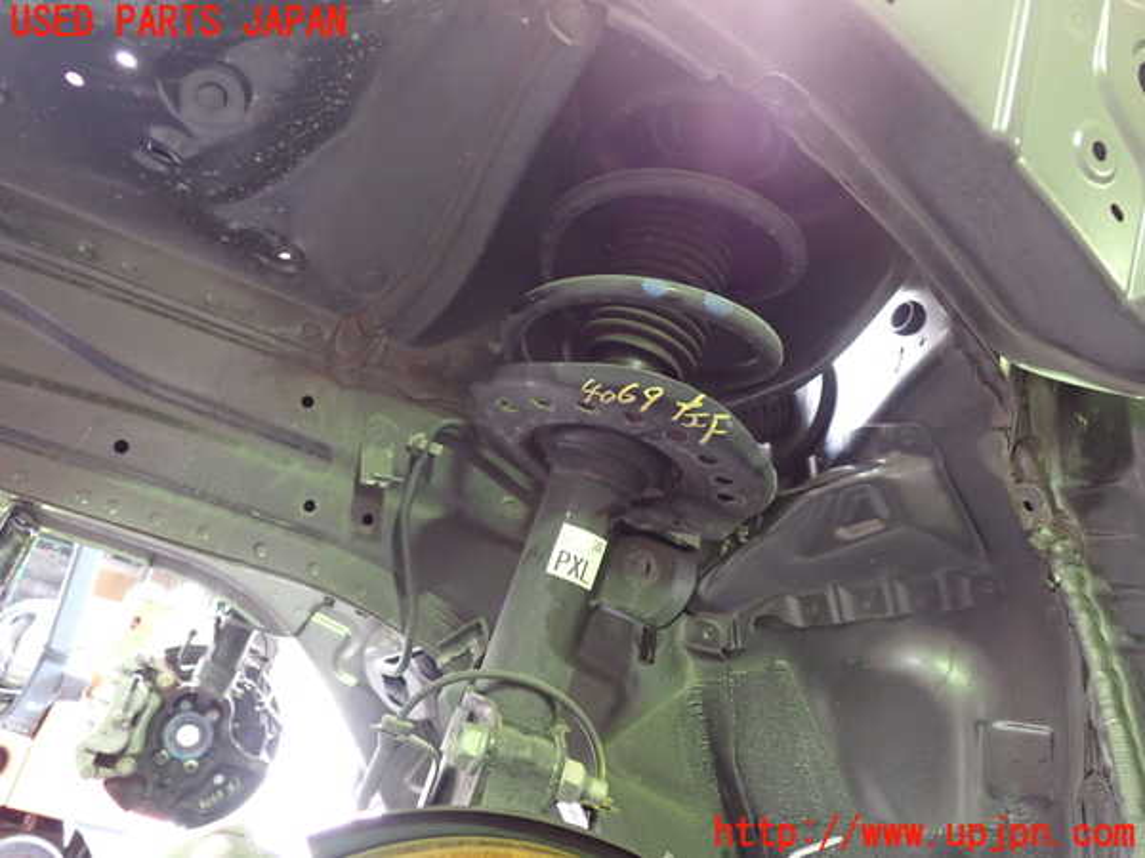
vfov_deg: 46.8
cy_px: 429
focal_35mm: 30
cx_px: 572
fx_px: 992
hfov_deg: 60.0
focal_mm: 5.4
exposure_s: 1/30
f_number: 2.3
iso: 800
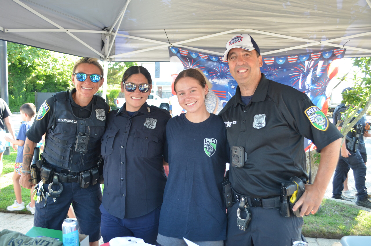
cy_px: 123
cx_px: 186
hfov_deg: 53.2
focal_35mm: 36
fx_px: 370
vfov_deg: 36.7
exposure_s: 1/80
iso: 400
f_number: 4.5
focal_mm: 24
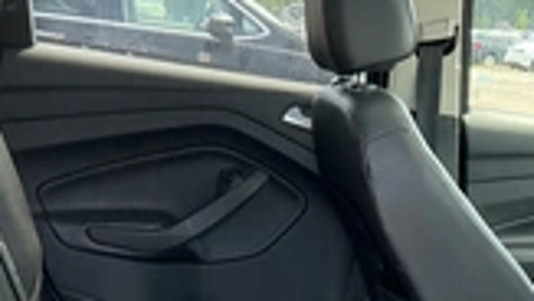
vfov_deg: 14.9
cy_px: 455
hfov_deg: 28.2
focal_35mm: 75
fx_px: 1063
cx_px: 292
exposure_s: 1/122
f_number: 1.8
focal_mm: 3
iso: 64
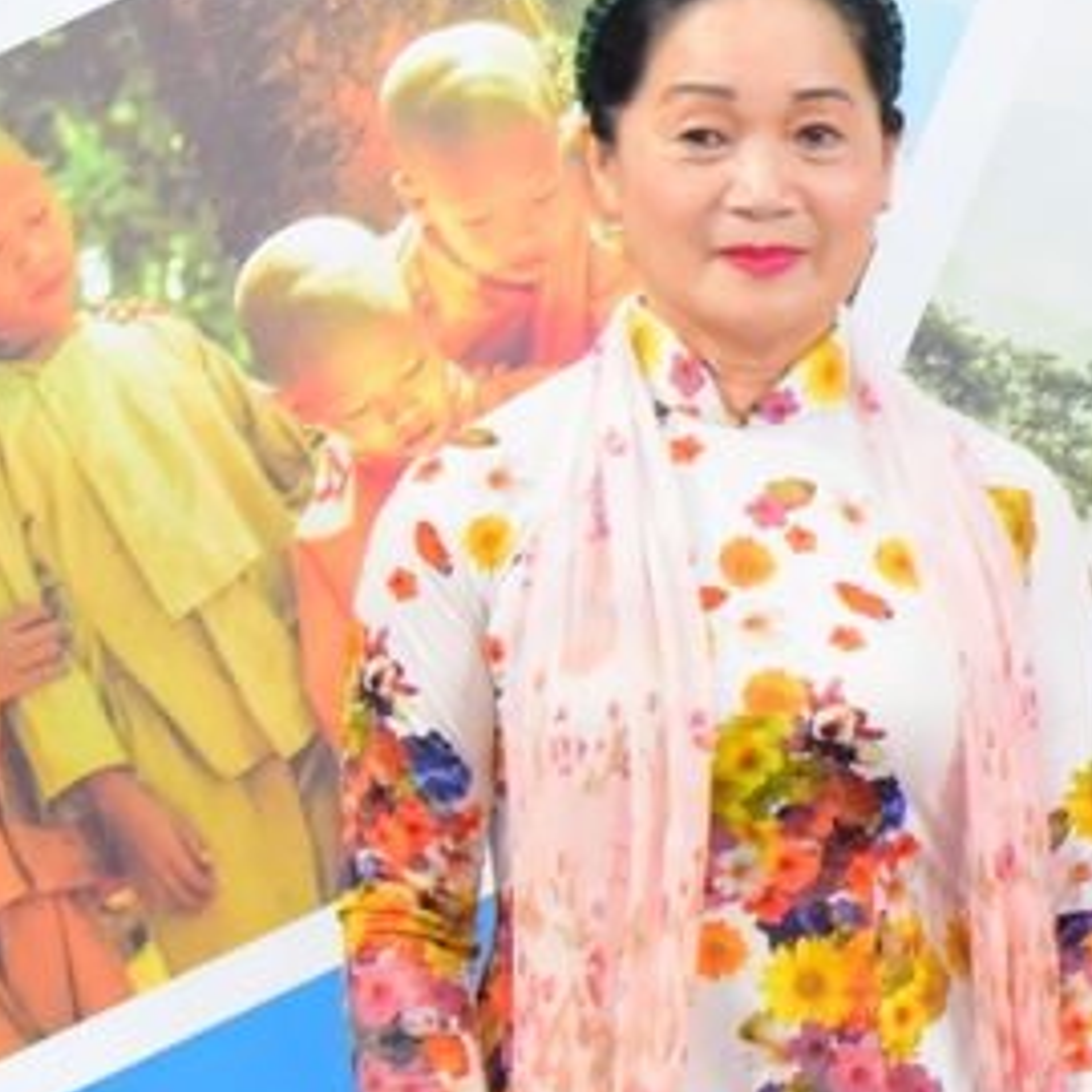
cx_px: 3183
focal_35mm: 418
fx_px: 14919
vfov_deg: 4.2
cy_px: 344
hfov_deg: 4.1
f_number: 3.5
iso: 4000
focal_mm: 82
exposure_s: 1/100
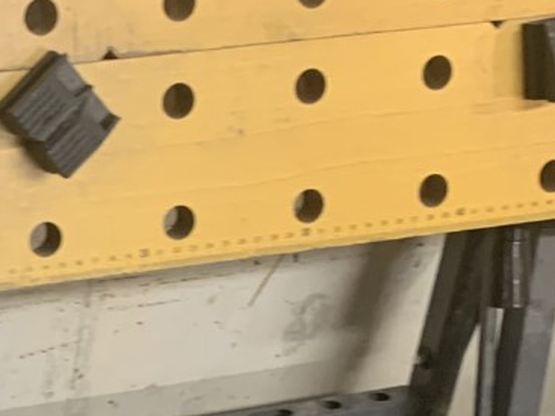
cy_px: 399
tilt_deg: -41.9
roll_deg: -1.0
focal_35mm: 102
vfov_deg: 14.3
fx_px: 1635
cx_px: -210
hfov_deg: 17.8
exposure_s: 1/50
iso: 320
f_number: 1.8
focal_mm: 4.25
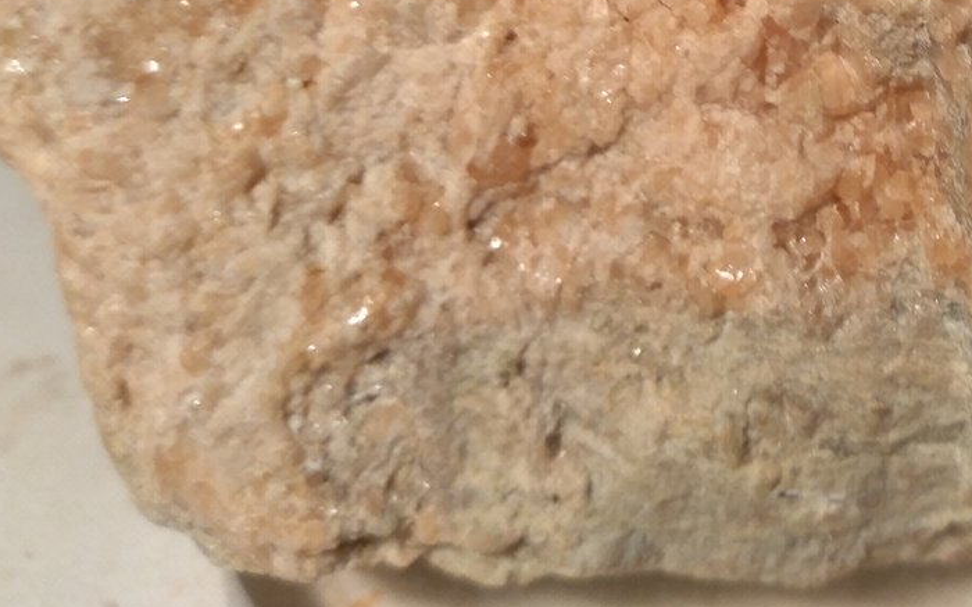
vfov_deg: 19.0
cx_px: 908
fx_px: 1668
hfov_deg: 30.8
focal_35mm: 63
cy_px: -199
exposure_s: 1/33.3
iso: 118
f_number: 2
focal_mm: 3.54
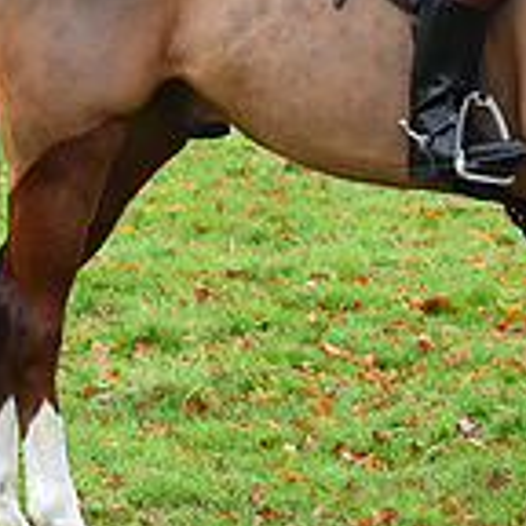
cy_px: -11
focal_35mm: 240
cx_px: 902
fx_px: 4126
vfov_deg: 7.3
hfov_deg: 7.1
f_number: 5.6
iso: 2800
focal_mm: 70
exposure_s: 1/1000
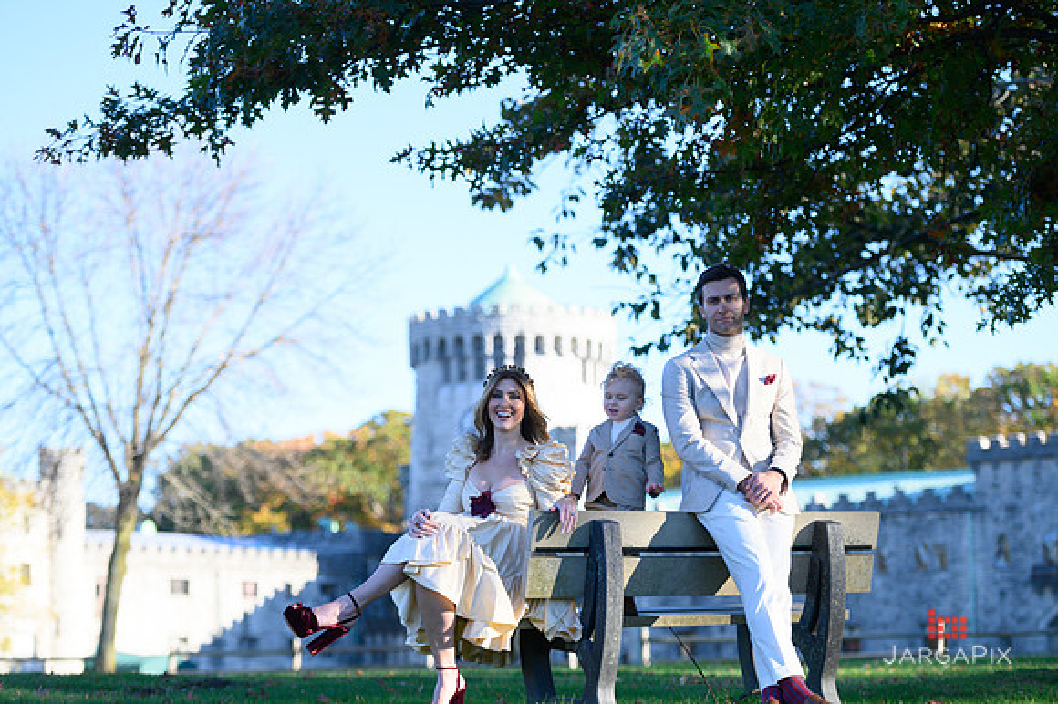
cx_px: 529
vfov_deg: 15.9
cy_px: 352
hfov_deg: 23.7
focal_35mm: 86
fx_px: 2526
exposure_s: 1/6400
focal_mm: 86
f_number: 3.2
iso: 1600
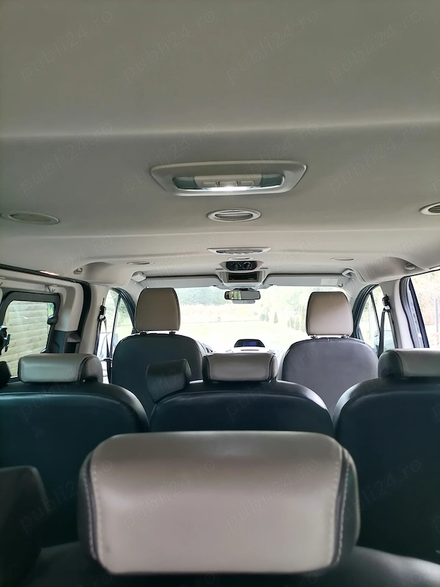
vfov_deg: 67.3
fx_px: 441
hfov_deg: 53.1
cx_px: 220
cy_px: 294
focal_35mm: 26
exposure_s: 1/33.3
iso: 125
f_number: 1.8
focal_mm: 5.4
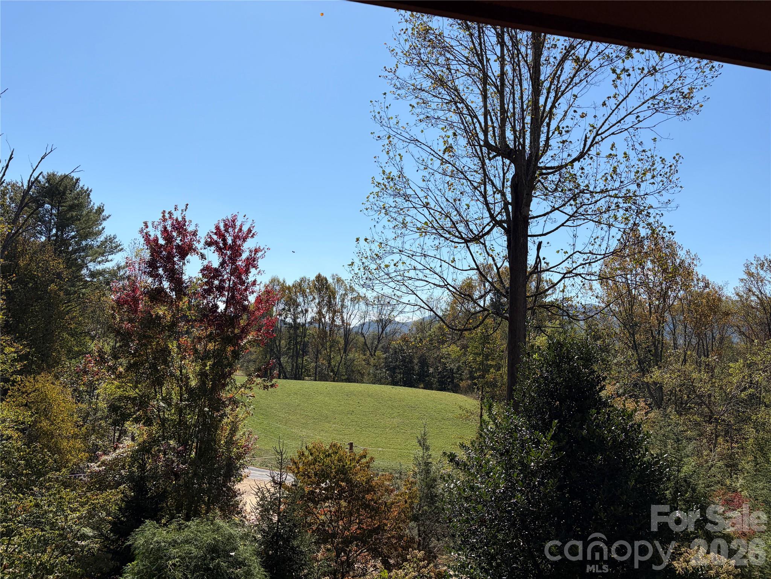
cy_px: 290
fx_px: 579
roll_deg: -1.5
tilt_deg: +1.7
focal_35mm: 26
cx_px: 386
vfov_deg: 53.1
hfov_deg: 67.3
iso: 64
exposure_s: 1/6993
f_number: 1.6
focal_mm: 5.96
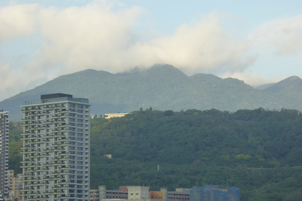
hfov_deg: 13.1
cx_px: 152
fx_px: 1317
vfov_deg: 8.7
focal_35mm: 157
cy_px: 100
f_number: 5.3
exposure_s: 1/200
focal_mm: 24.2
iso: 160
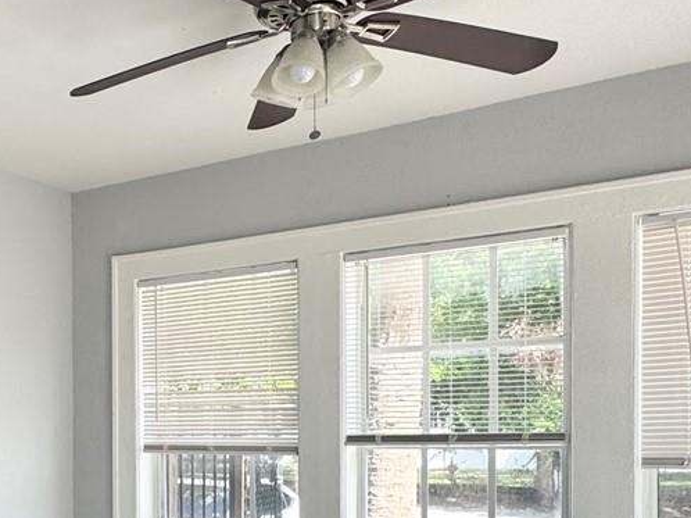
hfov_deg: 36.2
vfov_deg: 30.9
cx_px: -54
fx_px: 898
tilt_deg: -1.8
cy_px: 449
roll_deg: +0.8
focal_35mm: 45
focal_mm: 2.22
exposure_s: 1/209
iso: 40
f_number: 2.2
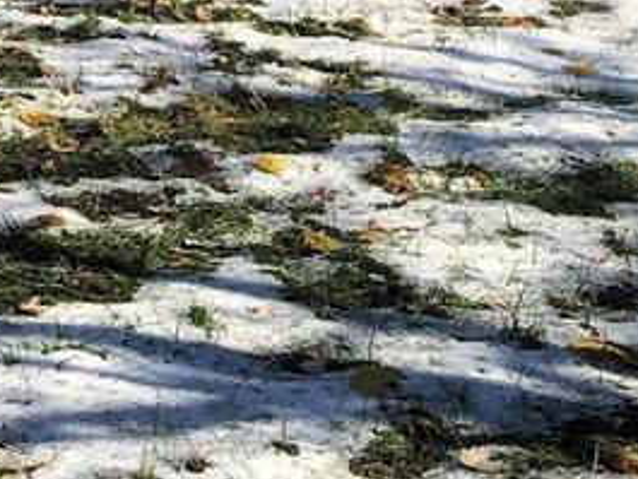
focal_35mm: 152
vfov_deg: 8.7
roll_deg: -0.7
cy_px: -744
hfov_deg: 12.0
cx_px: -498
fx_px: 2803
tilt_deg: +3.5
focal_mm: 3.99
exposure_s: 1/759
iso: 20
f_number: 1.8
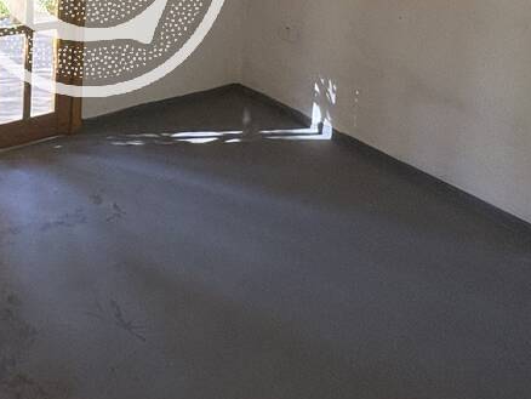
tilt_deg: -9.4
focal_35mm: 46
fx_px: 706
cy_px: -73
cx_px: 87
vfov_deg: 27.9
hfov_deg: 39.2
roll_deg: -2.1
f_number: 2.2
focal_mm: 2.22
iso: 320
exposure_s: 1/120
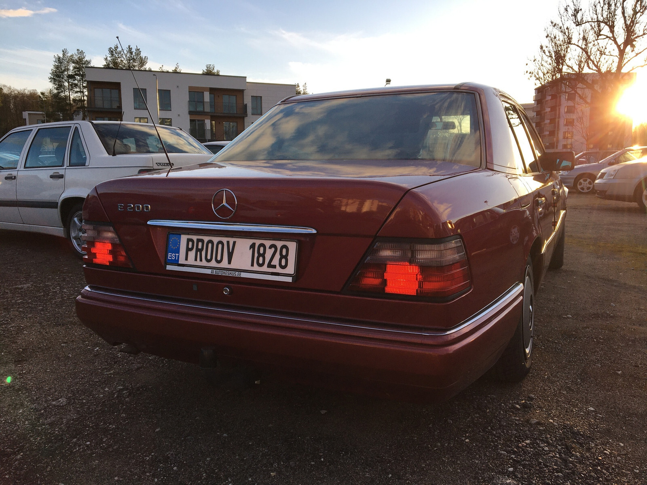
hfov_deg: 61.7
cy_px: 242
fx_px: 542
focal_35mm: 29
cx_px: 324
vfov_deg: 48.2
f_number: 2.2
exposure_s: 1/499
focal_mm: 4.15
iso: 25
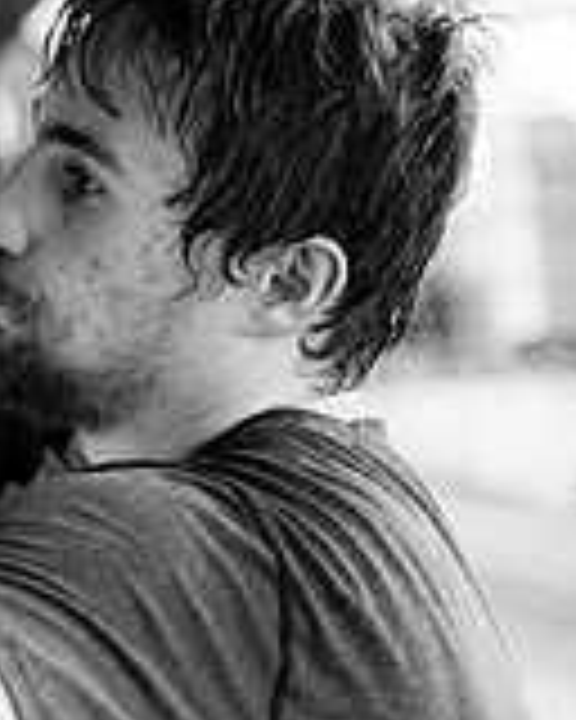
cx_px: -576
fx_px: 3623
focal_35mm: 170
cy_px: 272
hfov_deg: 8.6
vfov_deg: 11.3
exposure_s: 1/500
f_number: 1.8
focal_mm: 50
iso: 8000
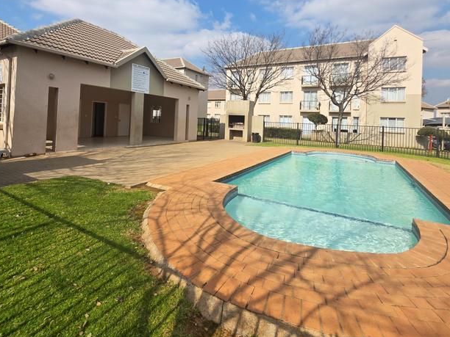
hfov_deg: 91.0
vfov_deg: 73.0
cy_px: 120
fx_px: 221
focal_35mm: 17
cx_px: 226
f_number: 1.9
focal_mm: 2.2
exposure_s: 1/1925
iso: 40
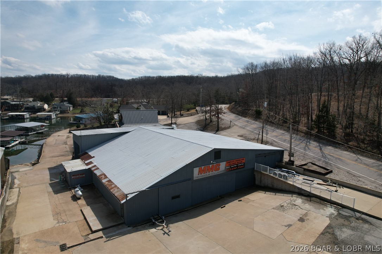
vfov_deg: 57.2
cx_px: 191
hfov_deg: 78.6
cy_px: 127
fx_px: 233
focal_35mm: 22
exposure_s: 1/4000
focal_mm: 8.38
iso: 110
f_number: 2.8
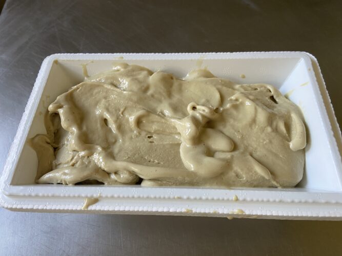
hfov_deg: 67.3
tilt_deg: -60.3
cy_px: 128
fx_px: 257
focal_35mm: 26
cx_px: 171
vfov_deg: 53.0
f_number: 1.8
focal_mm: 4.25
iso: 125
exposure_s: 1/60
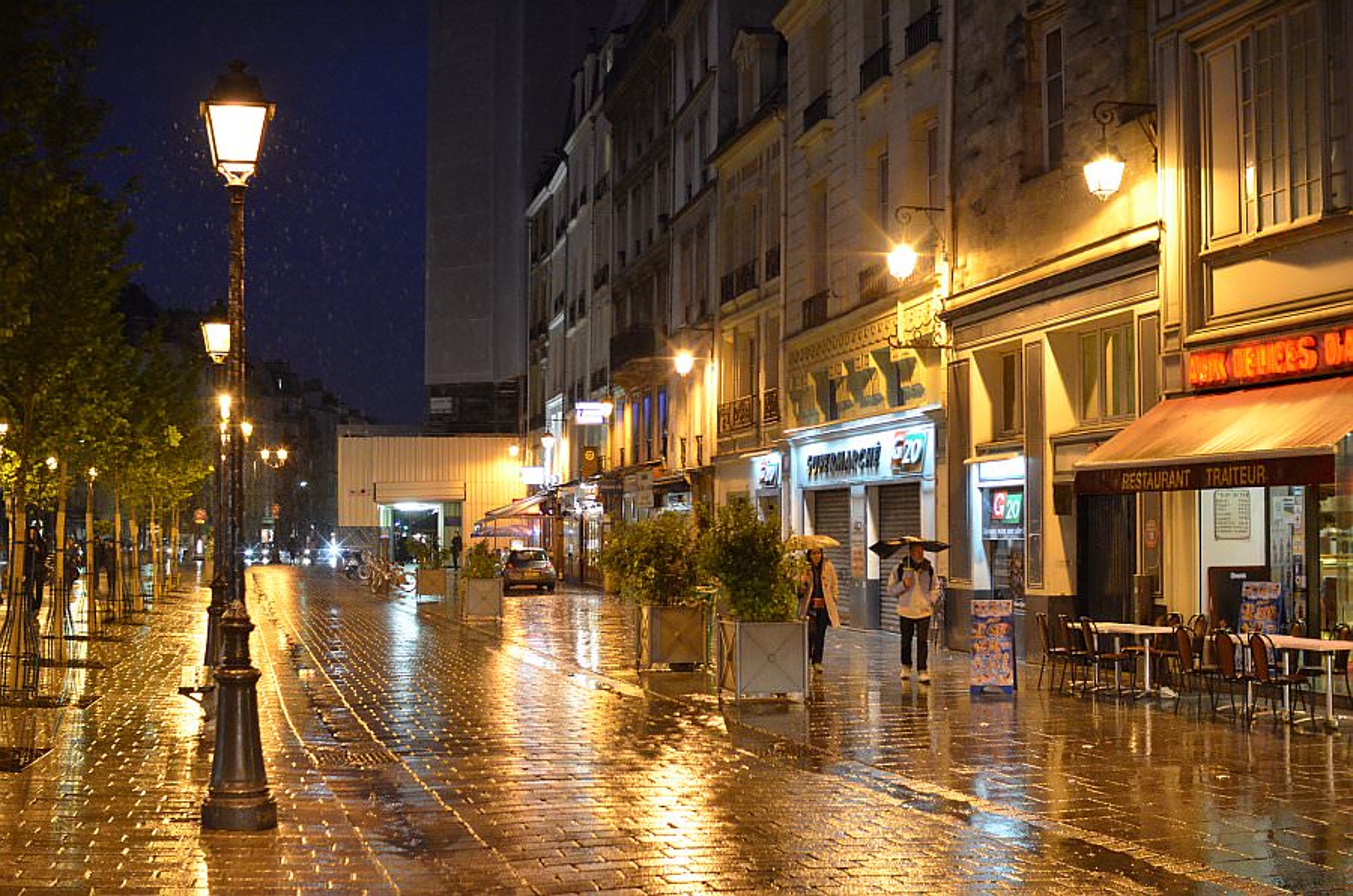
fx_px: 1688
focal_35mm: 45
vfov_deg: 29.7
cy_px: 448
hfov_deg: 43.7
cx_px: 676
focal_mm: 30
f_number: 3.2
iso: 3200
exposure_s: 1/160
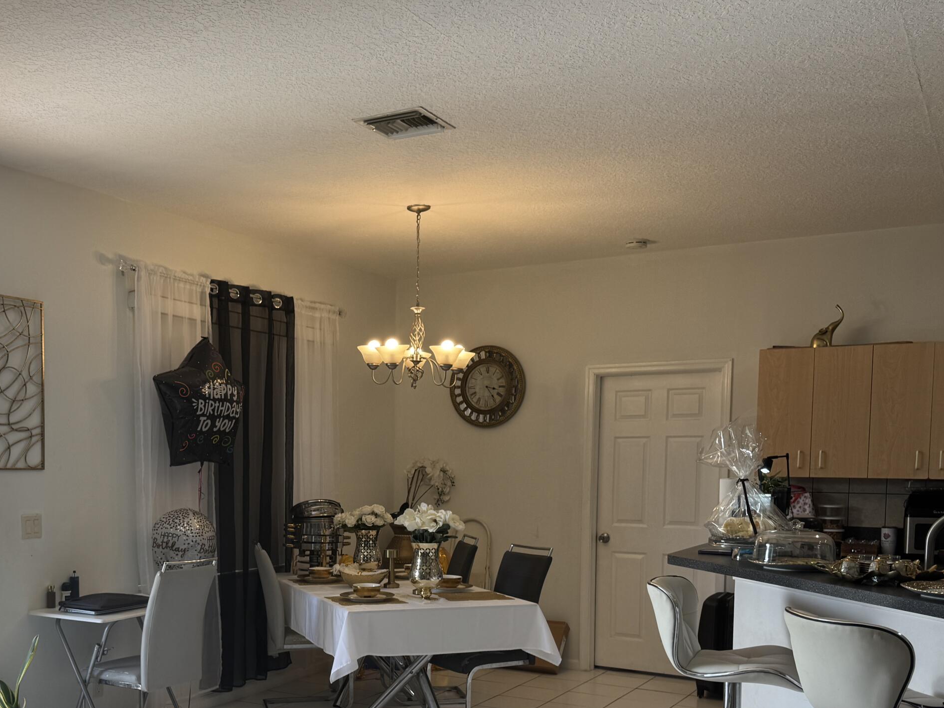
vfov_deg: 36.8
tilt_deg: -4.7
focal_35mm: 38
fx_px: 1036
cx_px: 361
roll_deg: -0.5
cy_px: 534
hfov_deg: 48.6
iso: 64
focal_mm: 6.76
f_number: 1.78
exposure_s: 1/200
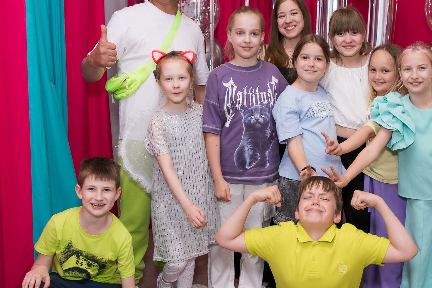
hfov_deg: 42.4
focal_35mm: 46
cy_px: 152
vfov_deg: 29.2
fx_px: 552
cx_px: 271
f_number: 3.5
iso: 640
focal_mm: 24
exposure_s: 1/200
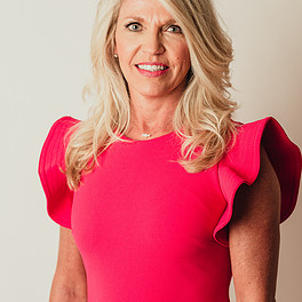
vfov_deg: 14.2
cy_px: 120
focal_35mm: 123
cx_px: 161
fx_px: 1214
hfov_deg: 14.2
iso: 160
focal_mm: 85
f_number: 2.8
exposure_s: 1/160
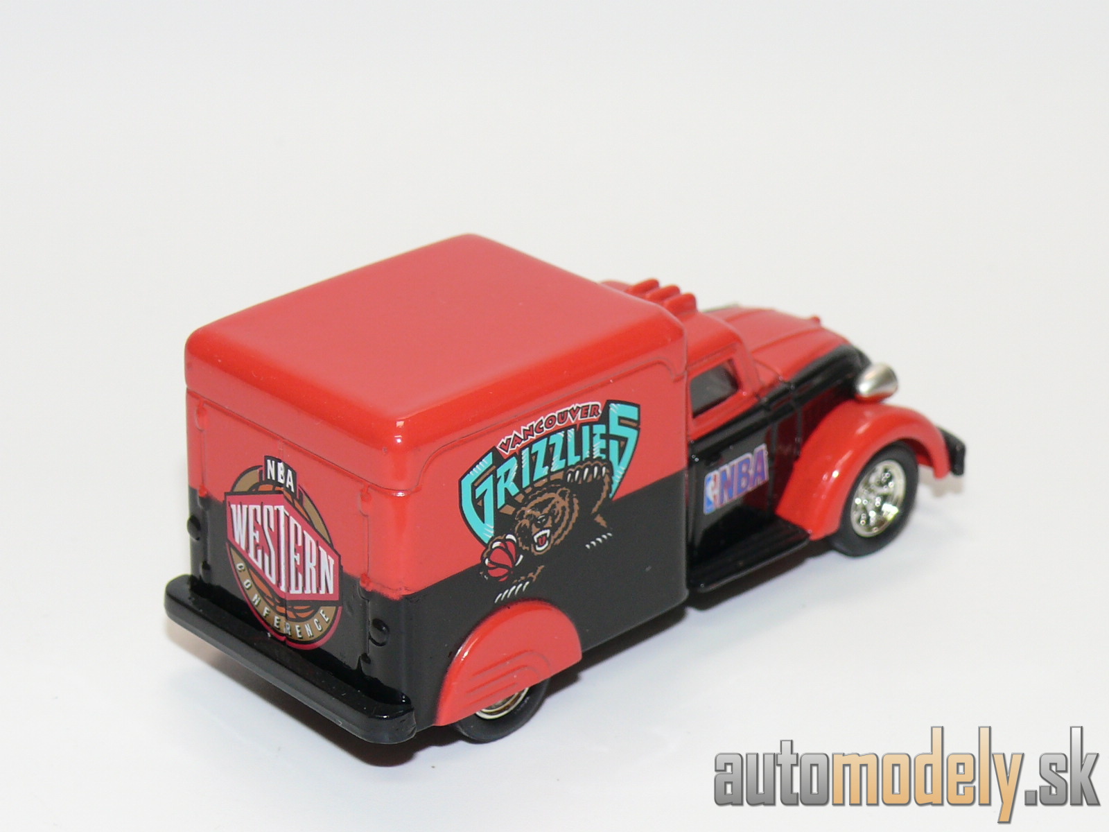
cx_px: 554
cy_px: 416
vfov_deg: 15.9
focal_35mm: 93
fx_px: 2979
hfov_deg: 21.1
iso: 100
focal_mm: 12.7
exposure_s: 1/30
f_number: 4
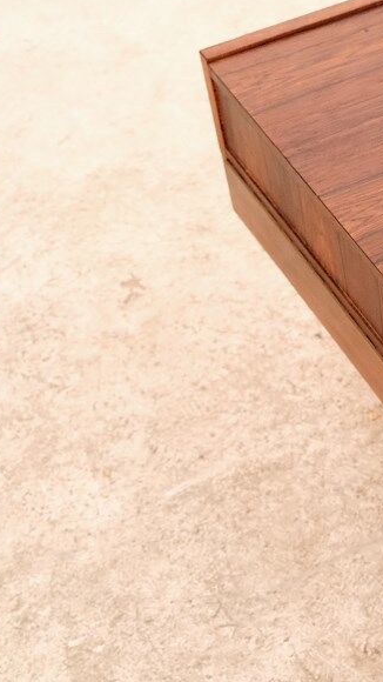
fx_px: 1536
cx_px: 618
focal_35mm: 85
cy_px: 316
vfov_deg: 25.0
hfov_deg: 13.2
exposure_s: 1/38
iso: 3200
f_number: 4
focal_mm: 24.7
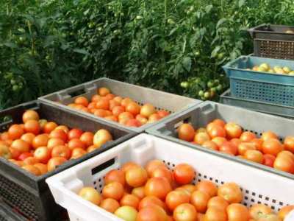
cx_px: 147
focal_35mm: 38
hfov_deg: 49.0
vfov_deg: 37.7
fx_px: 323
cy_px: 110
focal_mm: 6.4
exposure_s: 1/73
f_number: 5.7
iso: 64
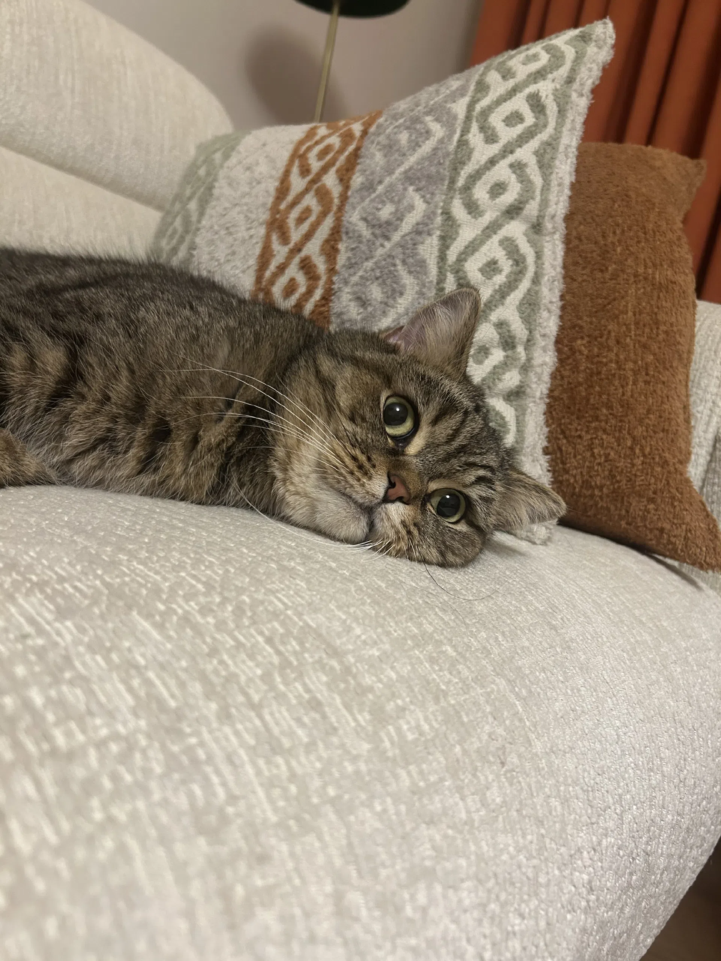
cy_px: 480
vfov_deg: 67.3
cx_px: 360
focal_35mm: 26
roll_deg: -13.3
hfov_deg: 53.1
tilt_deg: -5.4
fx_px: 722
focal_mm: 5.7
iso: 320
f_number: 1.5
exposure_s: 1/50
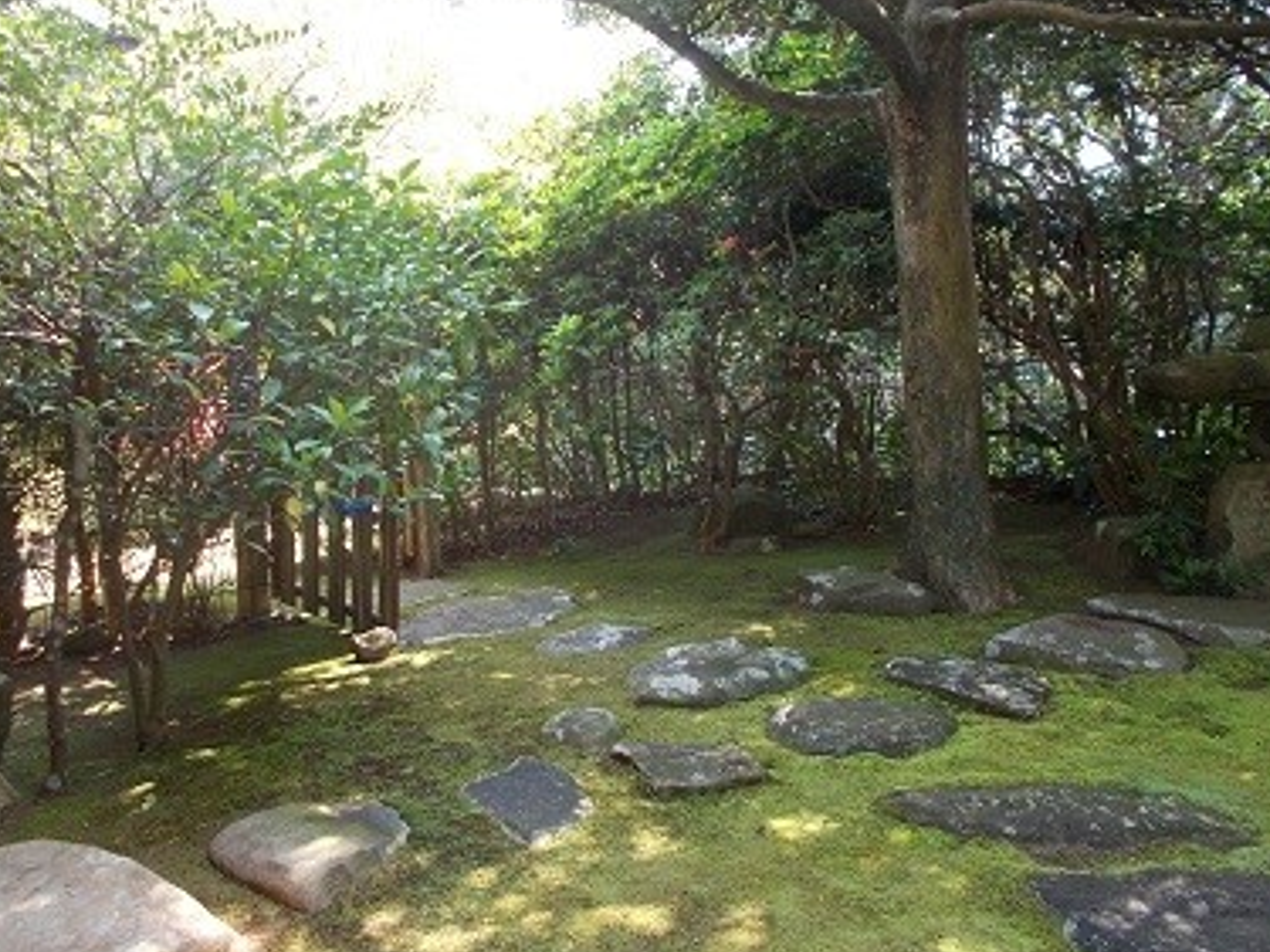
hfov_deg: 56.5
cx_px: 530
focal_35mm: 32
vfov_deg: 44.0
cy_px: 400
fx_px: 1174
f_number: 3.2
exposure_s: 1/30
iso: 80
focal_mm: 4.6
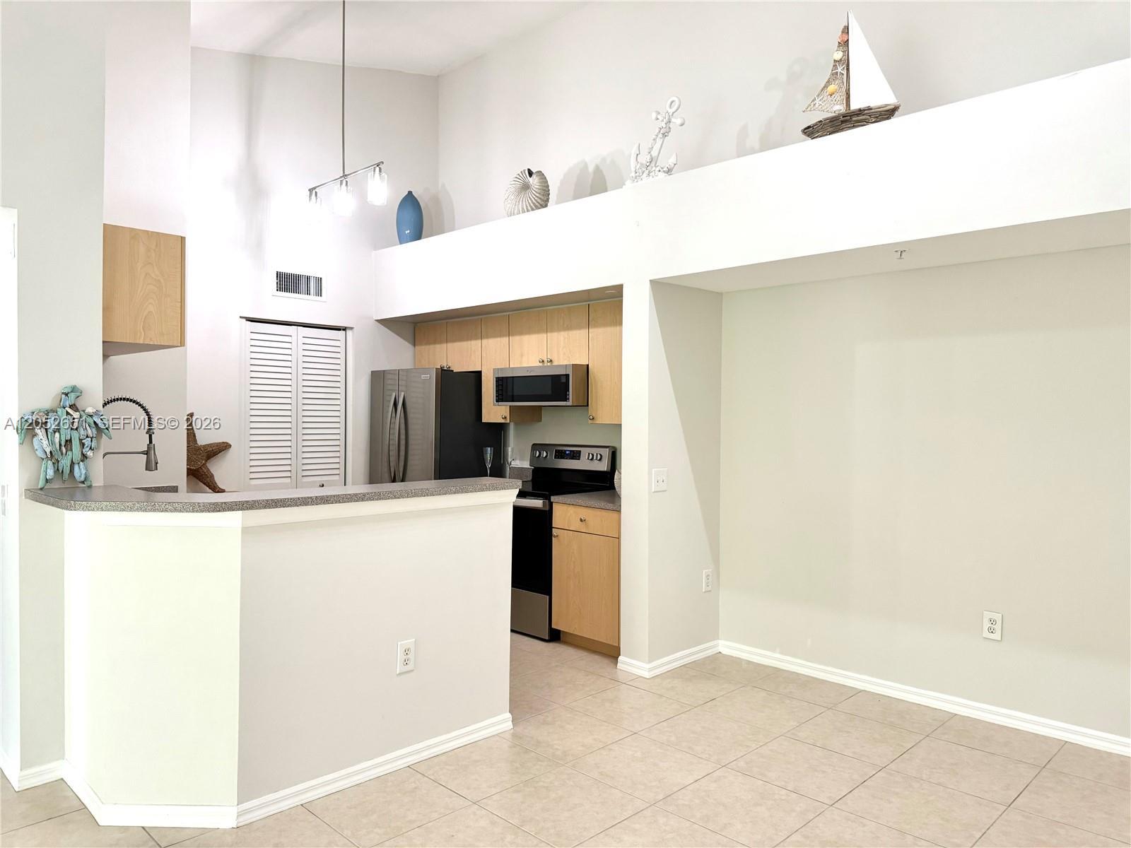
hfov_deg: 71.6
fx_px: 784
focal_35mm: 24
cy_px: 424
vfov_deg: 56.8
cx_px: 566
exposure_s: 1/120
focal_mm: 6.76
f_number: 1.78
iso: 200
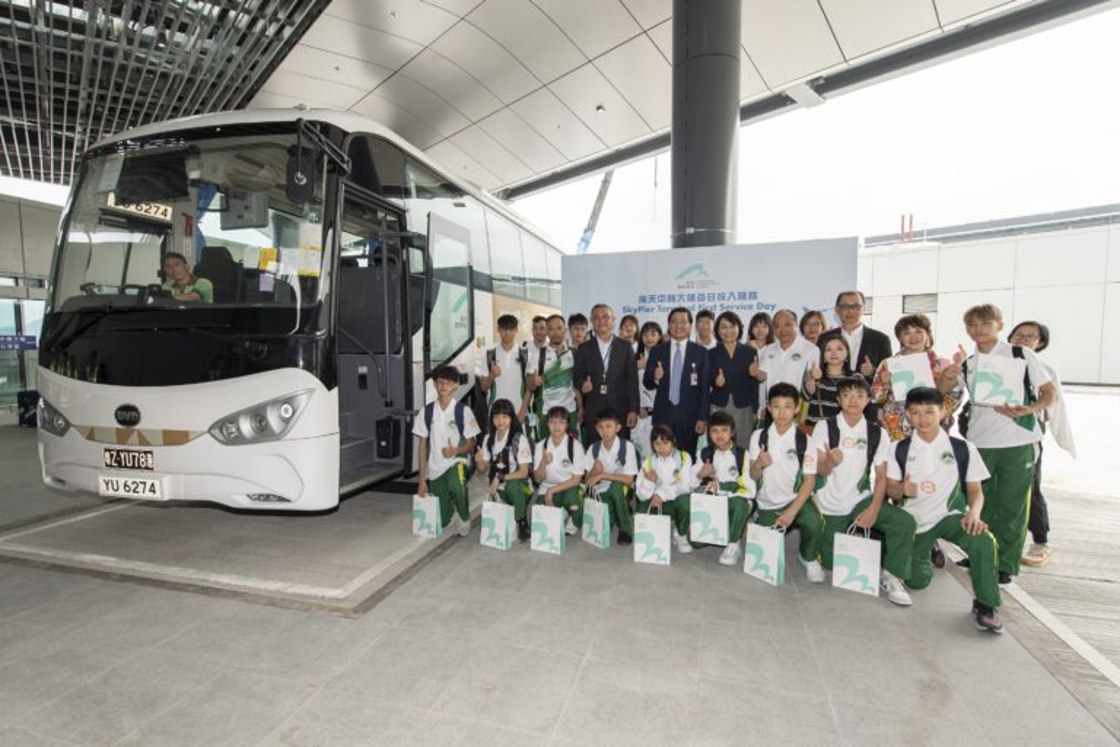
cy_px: 374
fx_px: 529
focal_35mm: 17
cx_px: 560
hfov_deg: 93.3
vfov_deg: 70.4
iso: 100
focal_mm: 17
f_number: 5.6
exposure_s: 1/160
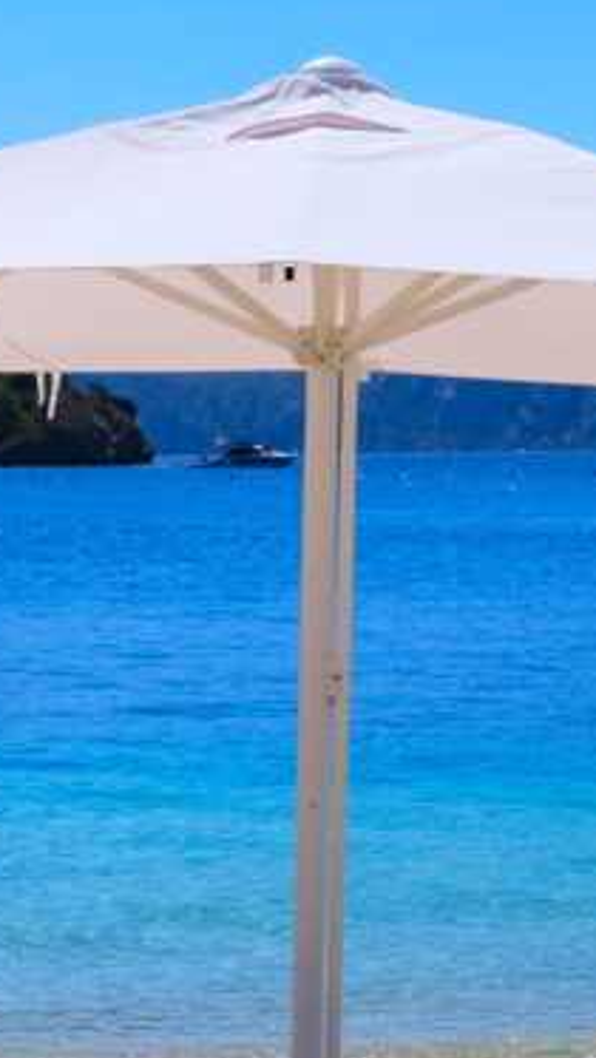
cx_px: 291
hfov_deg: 10.5
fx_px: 3229
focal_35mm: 115
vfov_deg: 18.6
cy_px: 559
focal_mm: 26.6
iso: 320
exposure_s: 1/1400
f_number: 7.1
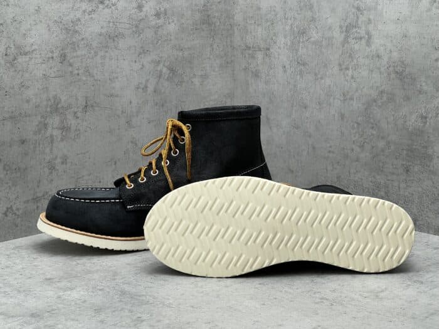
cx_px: 220
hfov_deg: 25.3
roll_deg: +0.1
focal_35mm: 77
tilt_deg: -11.5
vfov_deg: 19.1
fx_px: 977
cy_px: 164
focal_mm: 9
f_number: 2.8
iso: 100
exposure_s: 1/100
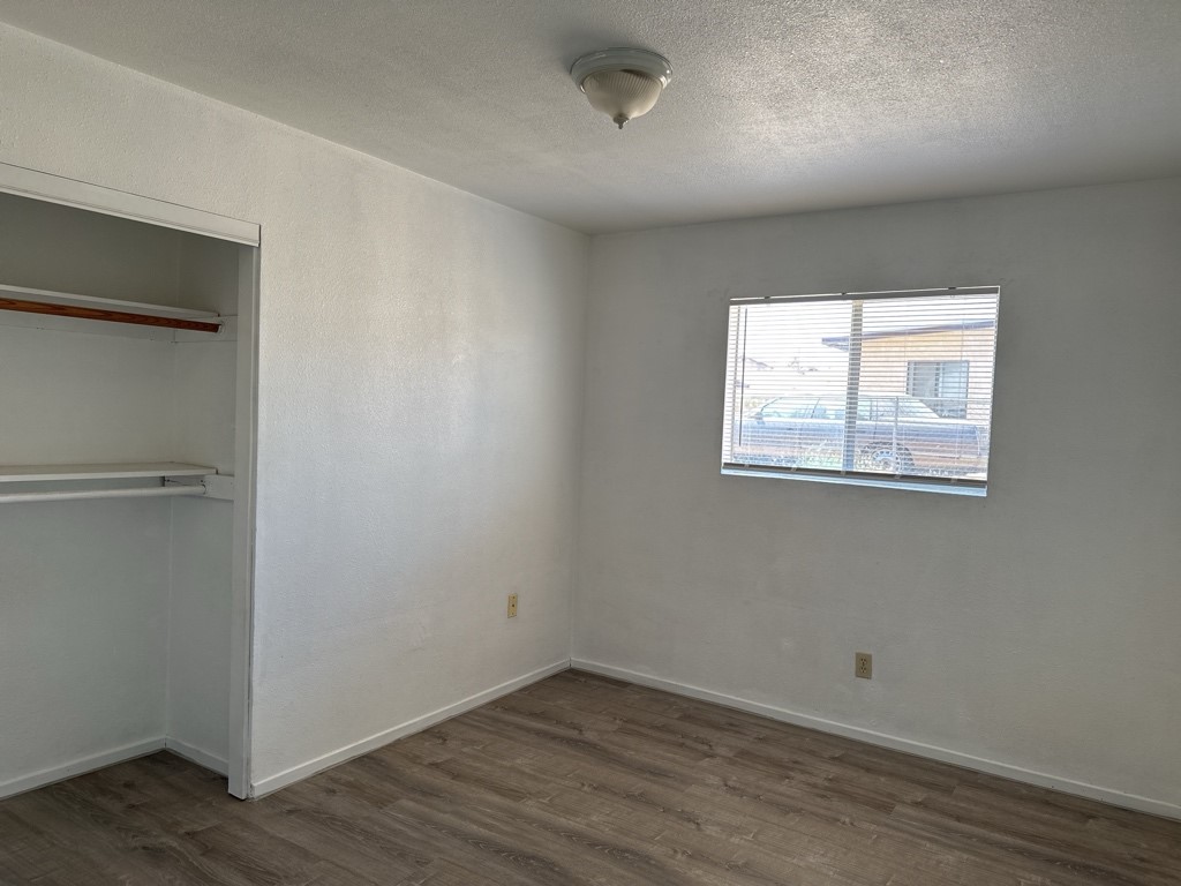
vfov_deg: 56.8
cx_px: 590
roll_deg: -2.2
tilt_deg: -1.5
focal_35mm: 24
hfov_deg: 71.6
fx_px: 819
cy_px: 443
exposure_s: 1/165
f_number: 1.78
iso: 80
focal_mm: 6.86
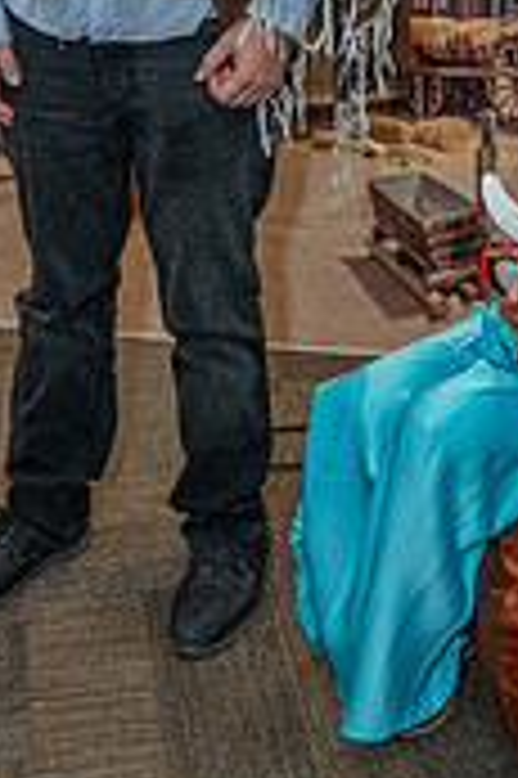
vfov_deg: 26.1
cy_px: -18
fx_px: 1579
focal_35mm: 73
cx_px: 401
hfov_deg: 18.5
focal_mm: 28
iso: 2500
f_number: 4
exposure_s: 1/160
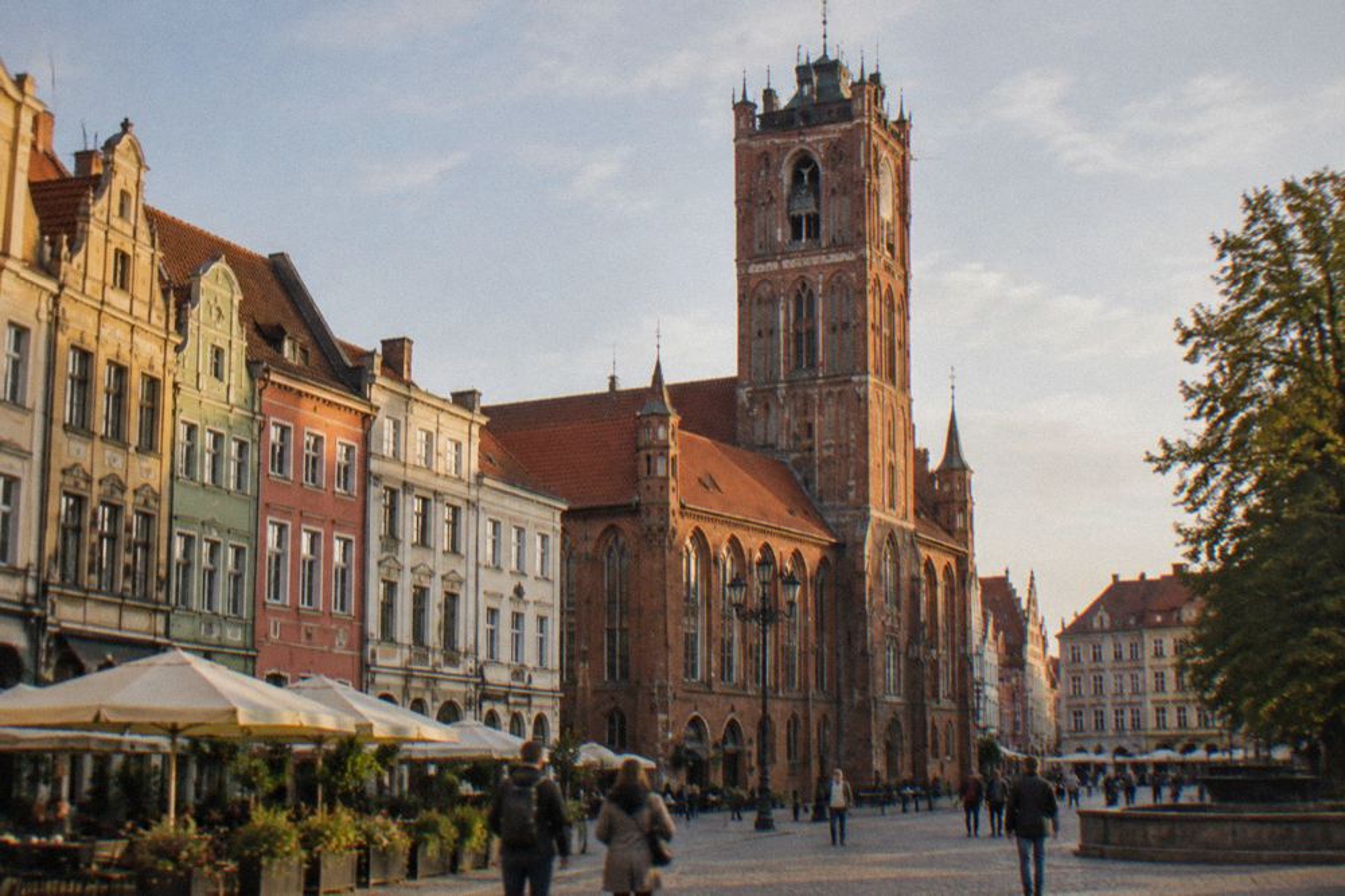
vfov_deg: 13.0
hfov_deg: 19.5
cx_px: 672
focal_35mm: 105
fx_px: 3921
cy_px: 448
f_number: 6.3
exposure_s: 1/500
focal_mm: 105
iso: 100
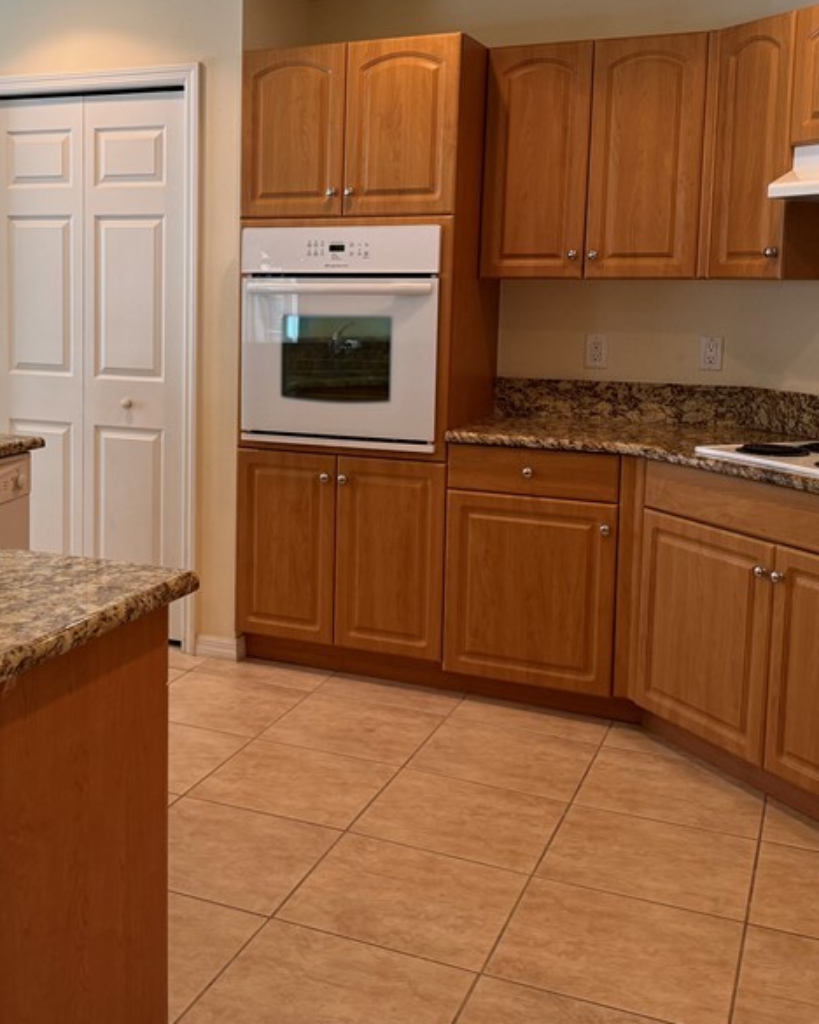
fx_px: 1242
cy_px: 403
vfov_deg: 44.5
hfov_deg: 35.7
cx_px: 203
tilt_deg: -6.6
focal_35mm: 41
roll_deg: -0.5
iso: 160
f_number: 1.78
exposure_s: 1/120
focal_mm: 6.76
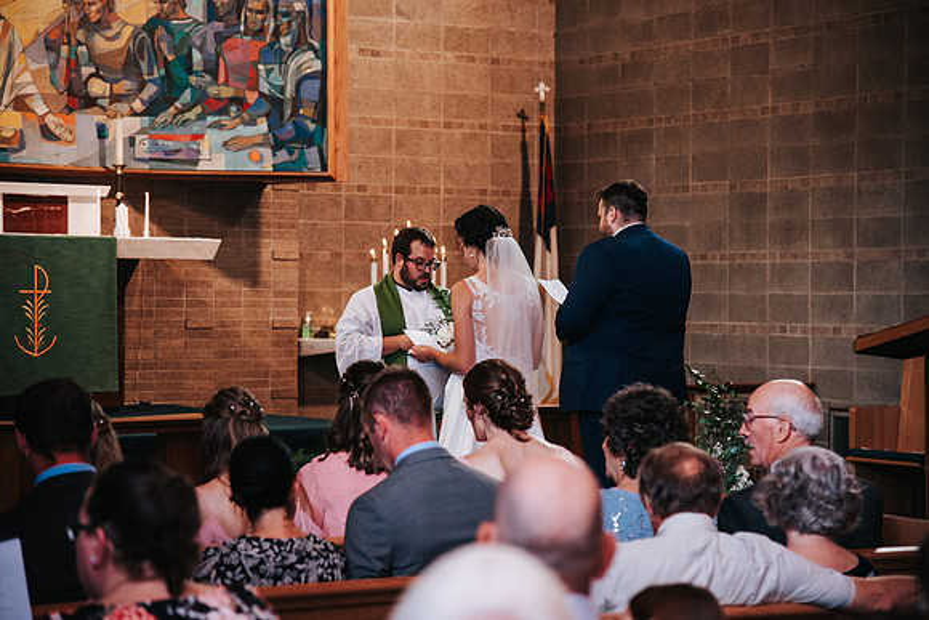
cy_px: 310
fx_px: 2484
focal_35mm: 96
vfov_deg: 14.2
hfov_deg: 21.2
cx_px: 464
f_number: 4
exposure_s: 1/200
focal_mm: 95
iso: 1000
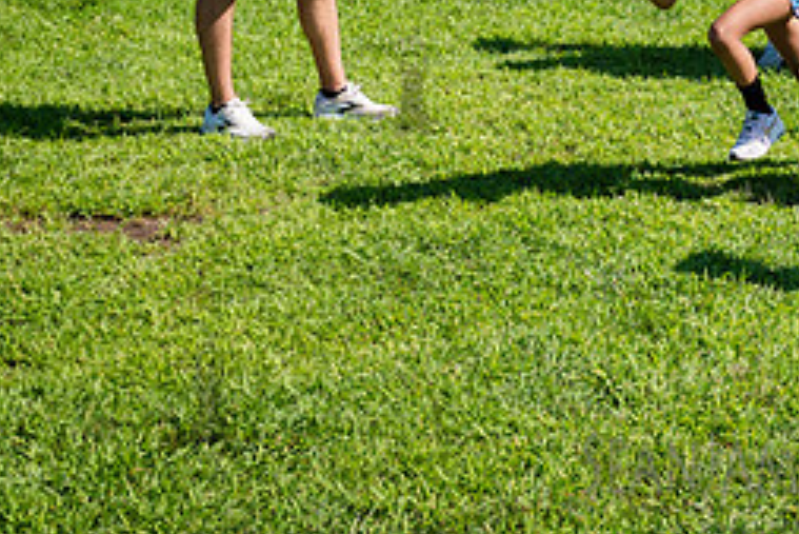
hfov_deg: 22.2
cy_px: -71
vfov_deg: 15.1
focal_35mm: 88
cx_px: 818
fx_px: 1954
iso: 200
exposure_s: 1/1250
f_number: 3.5
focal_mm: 24
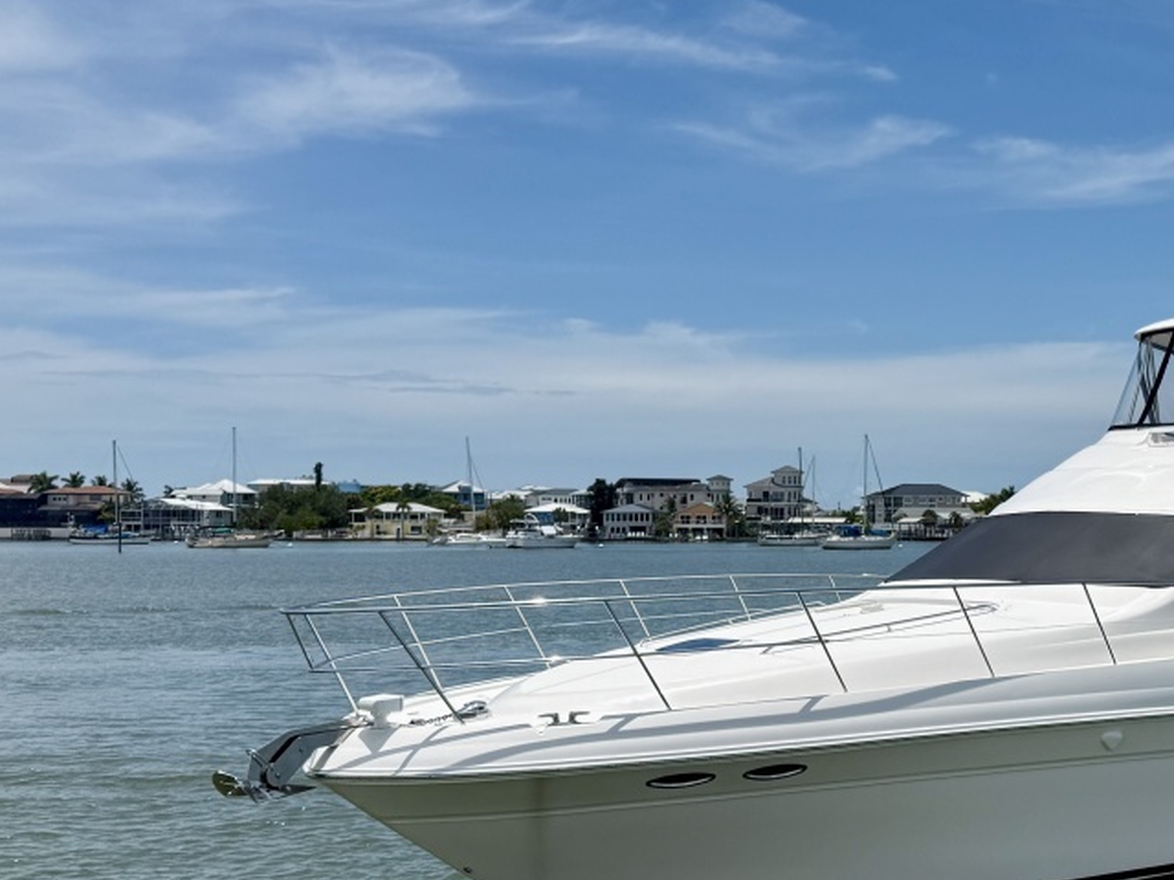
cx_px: 1060
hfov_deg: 33.6
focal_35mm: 54
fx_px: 1831
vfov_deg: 27.0
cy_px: 512
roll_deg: -0.4
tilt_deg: +0.9
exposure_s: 1/10309
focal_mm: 6.76
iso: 80
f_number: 1.78
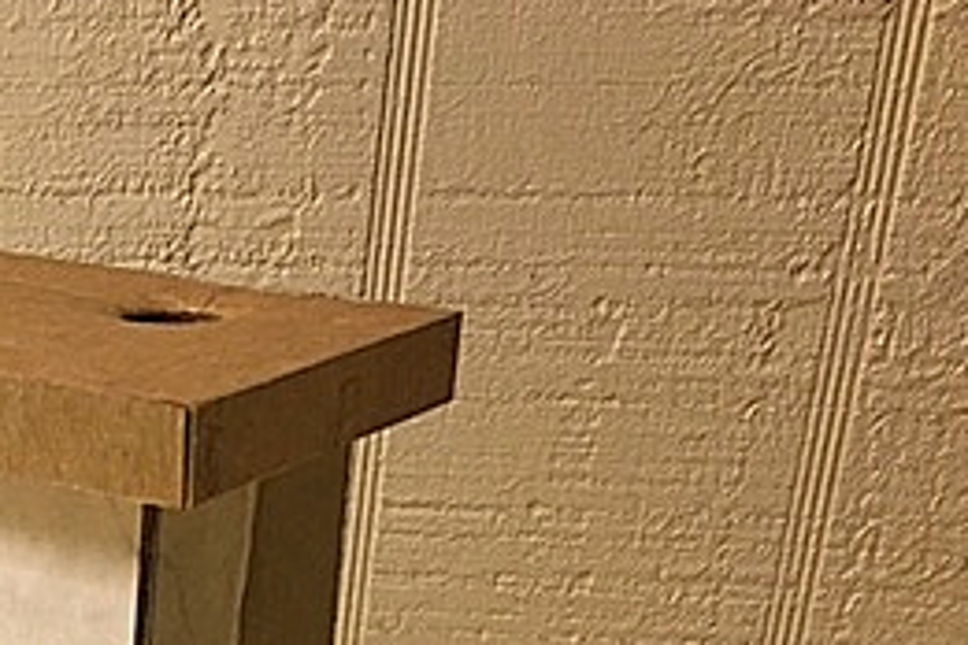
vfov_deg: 17.4
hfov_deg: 25.1
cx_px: -134
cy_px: 812
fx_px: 1990
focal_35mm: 74
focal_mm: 4.15
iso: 50
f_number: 2.2
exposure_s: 1/15
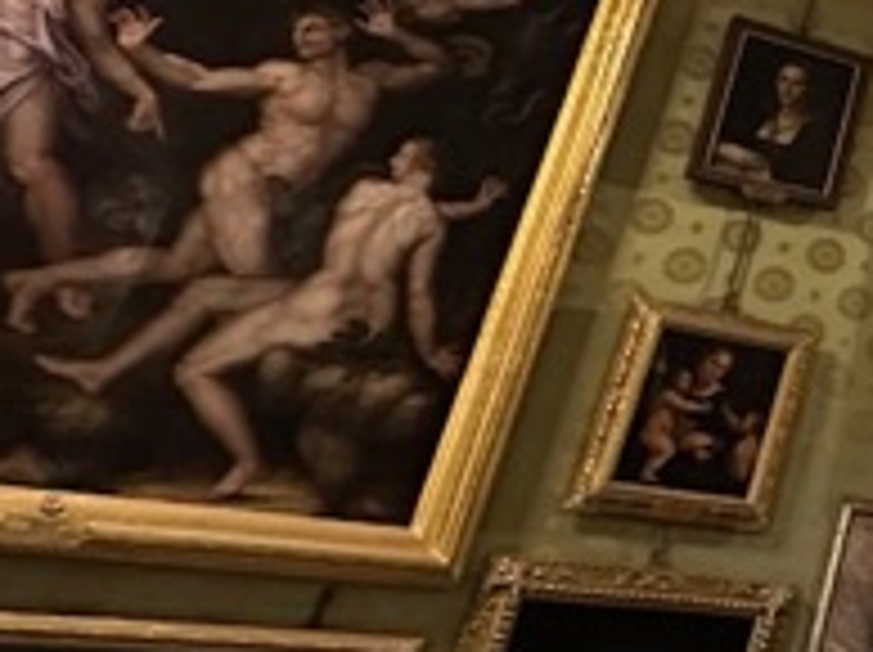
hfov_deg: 18.6
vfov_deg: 21.8
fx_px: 1637
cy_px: 25
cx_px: 1764
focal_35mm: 65
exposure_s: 1/50
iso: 640
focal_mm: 2.22
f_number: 2.2
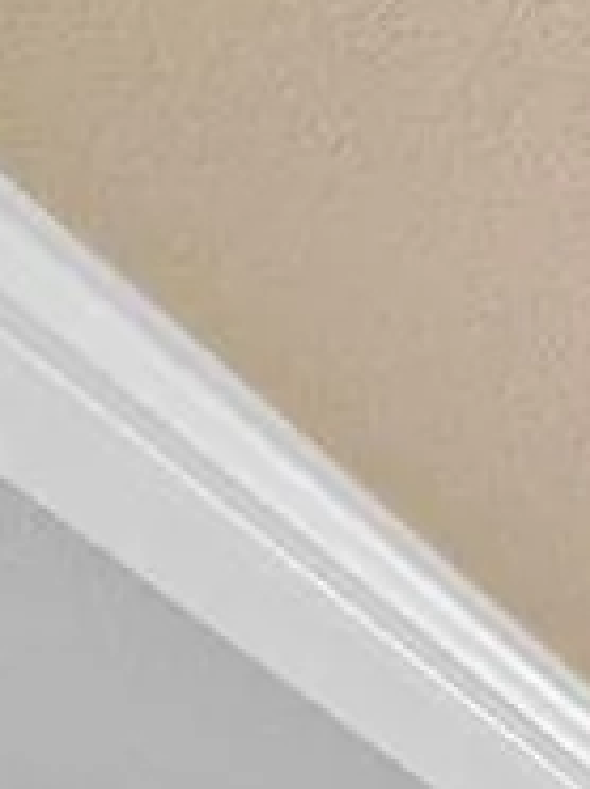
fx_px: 3394
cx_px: 1927
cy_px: 1947
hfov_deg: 8.1
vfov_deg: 11.0
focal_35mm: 149
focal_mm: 18
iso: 100
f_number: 5.6
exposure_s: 1
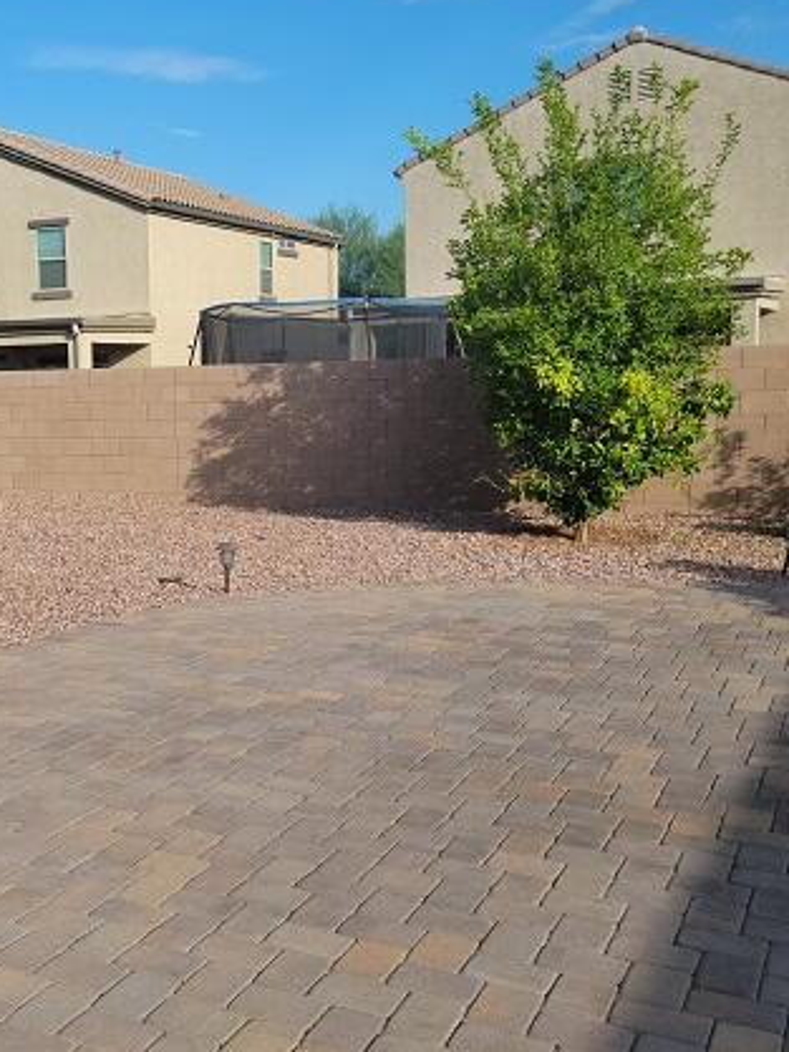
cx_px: 187
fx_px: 1306
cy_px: 530
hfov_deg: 32.9
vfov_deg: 43.8
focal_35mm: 43
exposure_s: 1/744
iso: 25
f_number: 2
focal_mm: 5.9
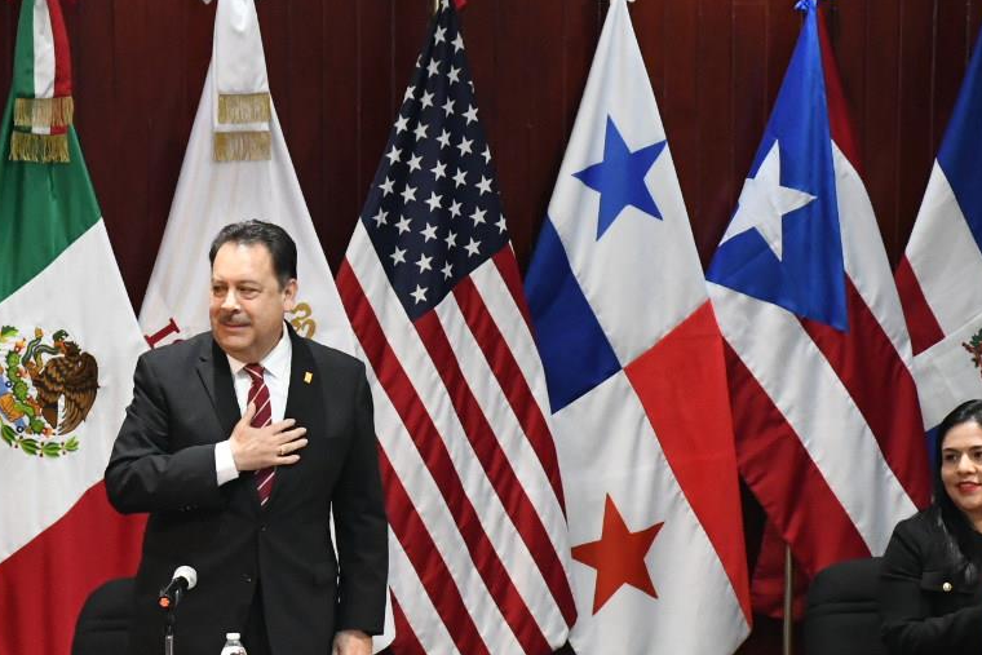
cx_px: 181
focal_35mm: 211
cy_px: 382
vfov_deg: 6.5
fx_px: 5756
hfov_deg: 9.7
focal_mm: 66
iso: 4000
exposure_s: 1/125
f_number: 6.3
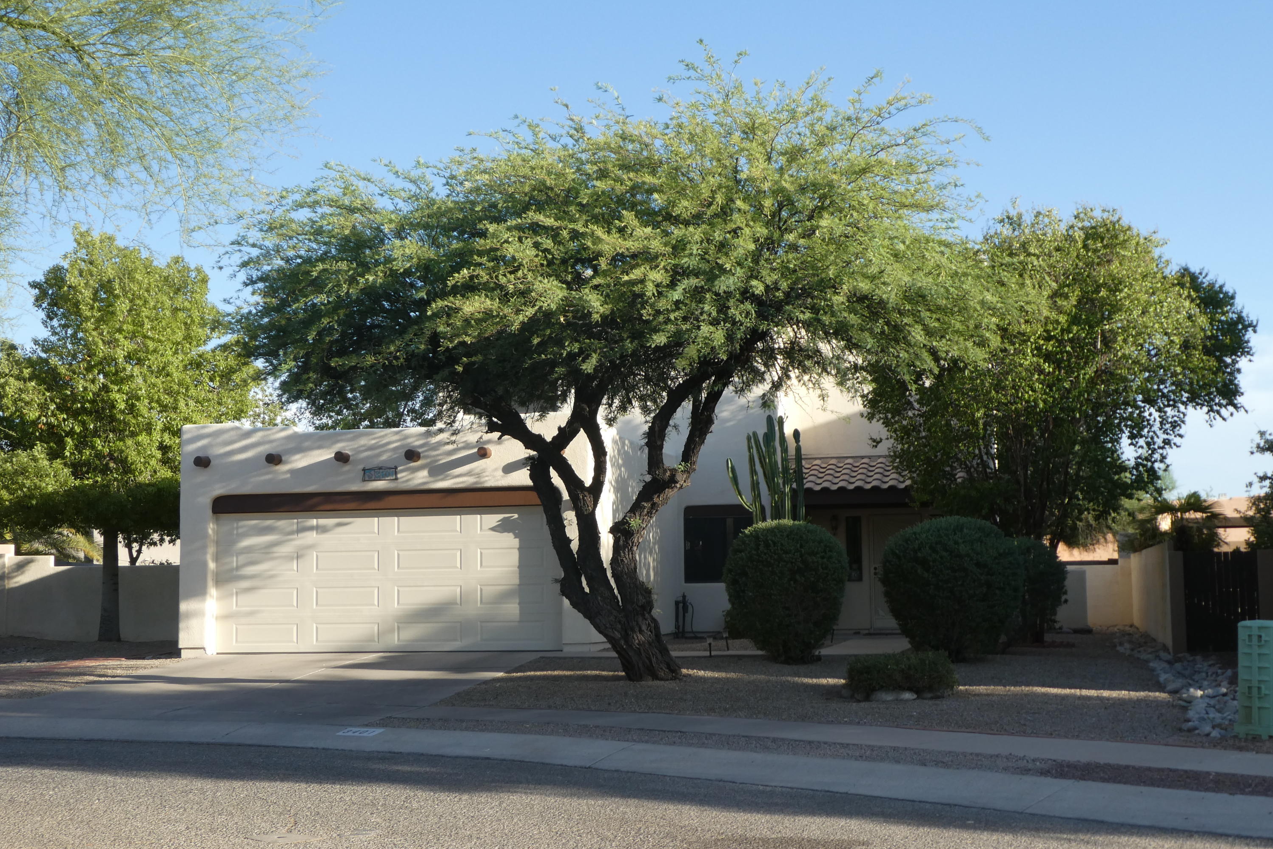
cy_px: 458
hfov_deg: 40.3
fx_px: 1732
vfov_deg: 27.5
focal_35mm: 49
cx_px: 638
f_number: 4
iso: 80
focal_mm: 8.4
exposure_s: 1/250
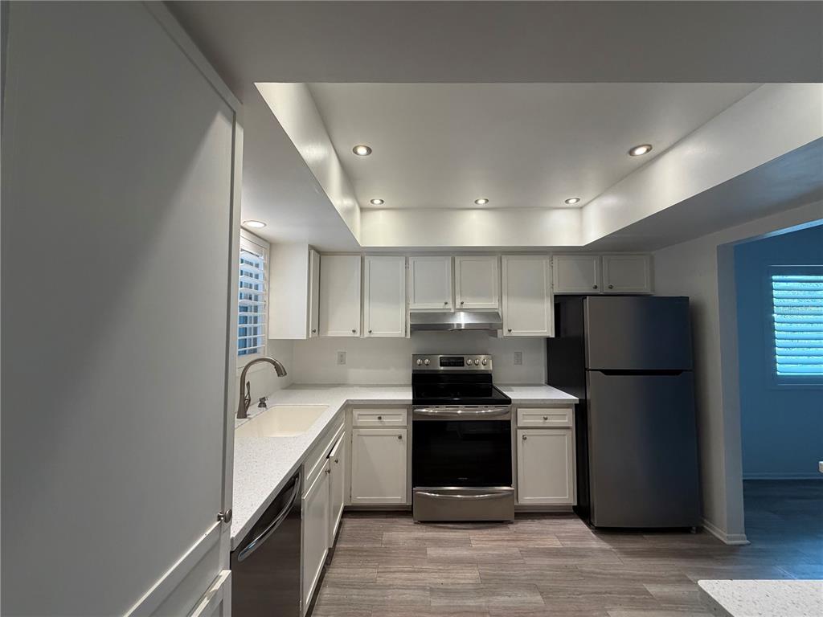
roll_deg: -0.4
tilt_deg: +2.9
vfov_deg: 85.7
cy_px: 308
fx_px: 333
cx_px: 412
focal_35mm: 14
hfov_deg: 102.1
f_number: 2.2
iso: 250
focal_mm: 2.22
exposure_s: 1/120
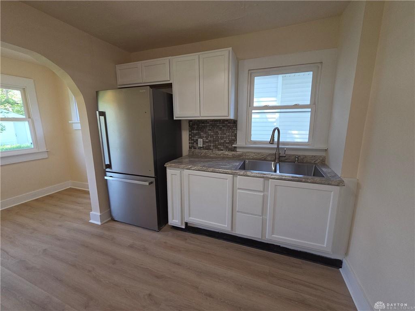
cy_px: 156
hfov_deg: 106.2
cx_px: 208
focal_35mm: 13
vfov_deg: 89.9
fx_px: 156
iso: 64
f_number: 2.2
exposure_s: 1/60
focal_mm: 2.2
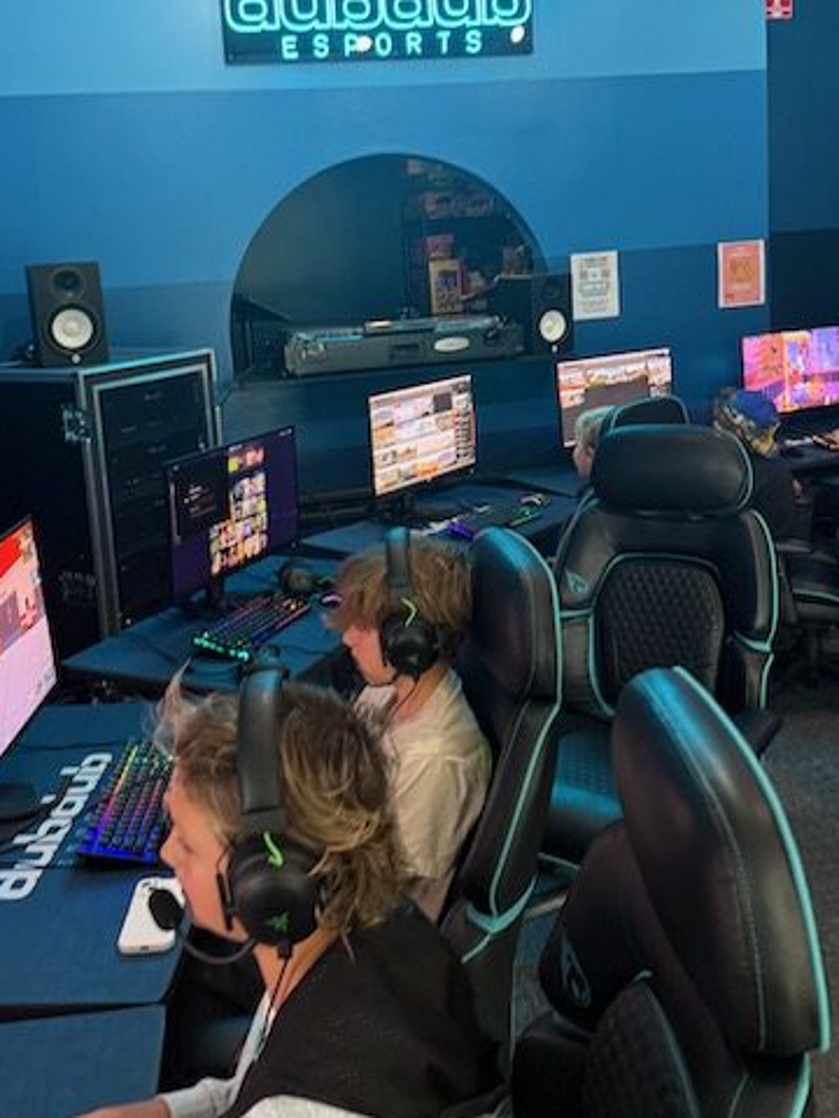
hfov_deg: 44.1
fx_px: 1034
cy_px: 405
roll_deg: +3.9
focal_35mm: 32
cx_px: 364
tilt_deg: -7.1
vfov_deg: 56.0
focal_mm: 6.76
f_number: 1.78
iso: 320
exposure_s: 1/60
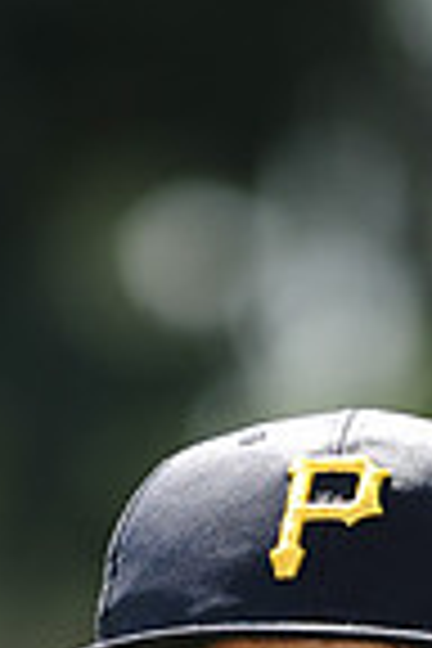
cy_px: 1098
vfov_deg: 2.6
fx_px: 14471
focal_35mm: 804
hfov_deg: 1.7
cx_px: 292
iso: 200
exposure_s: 1/640
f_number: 4.5
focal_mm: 200
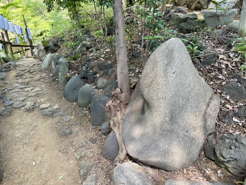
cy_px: 92
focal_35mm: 26
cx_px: 123
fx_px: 185
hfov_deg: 67.3
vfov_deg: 53.1
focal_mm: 5.96
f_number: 1.6
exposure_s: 1/60
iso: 160
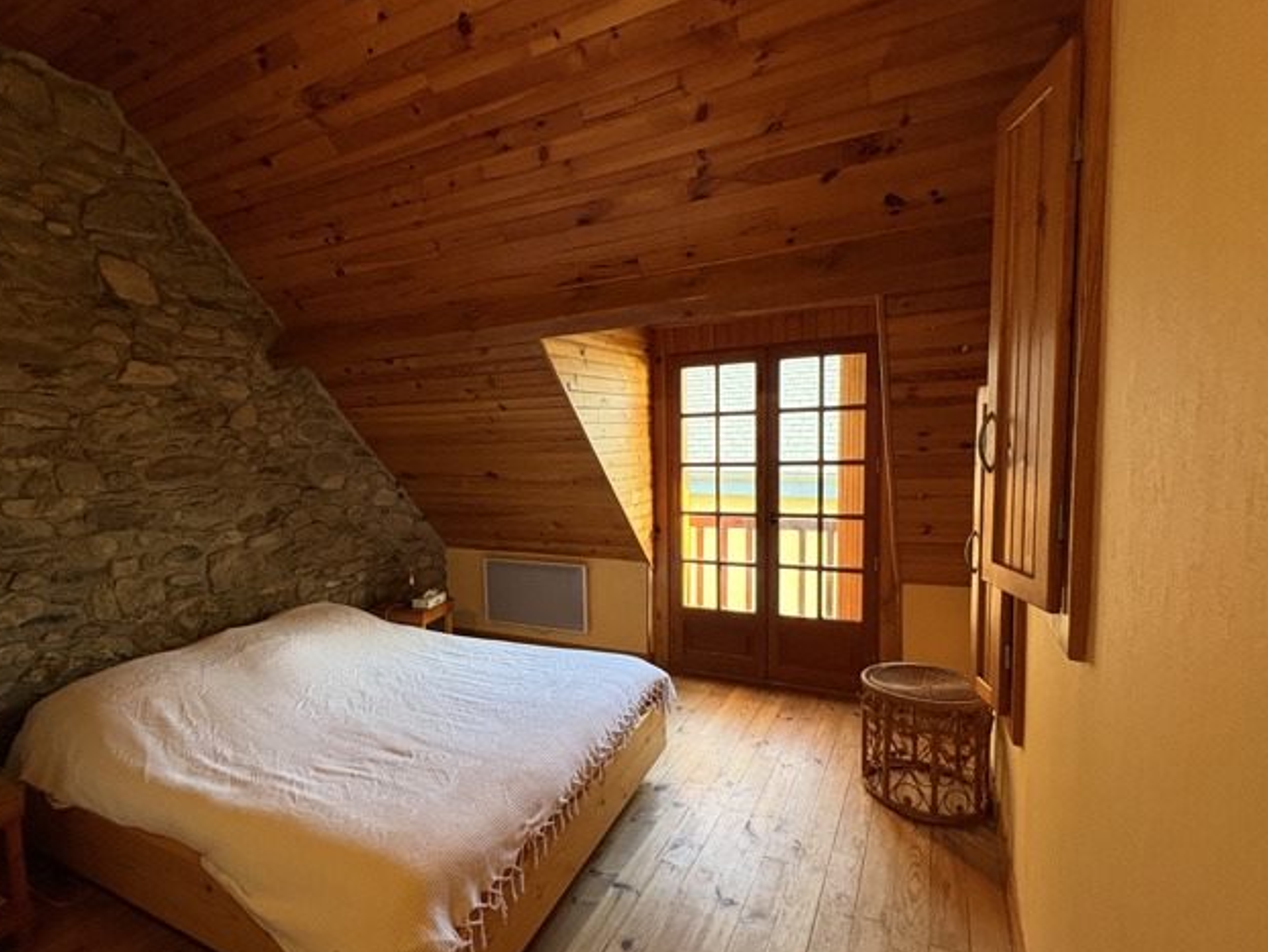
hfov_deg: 86.9
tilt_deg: -5.1
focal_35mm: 18
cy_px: 497
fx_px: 660
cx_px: 524
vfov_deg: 71.6
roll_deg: +1.8
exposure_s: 1/100
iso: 400
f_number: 2.2
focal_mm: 2.22
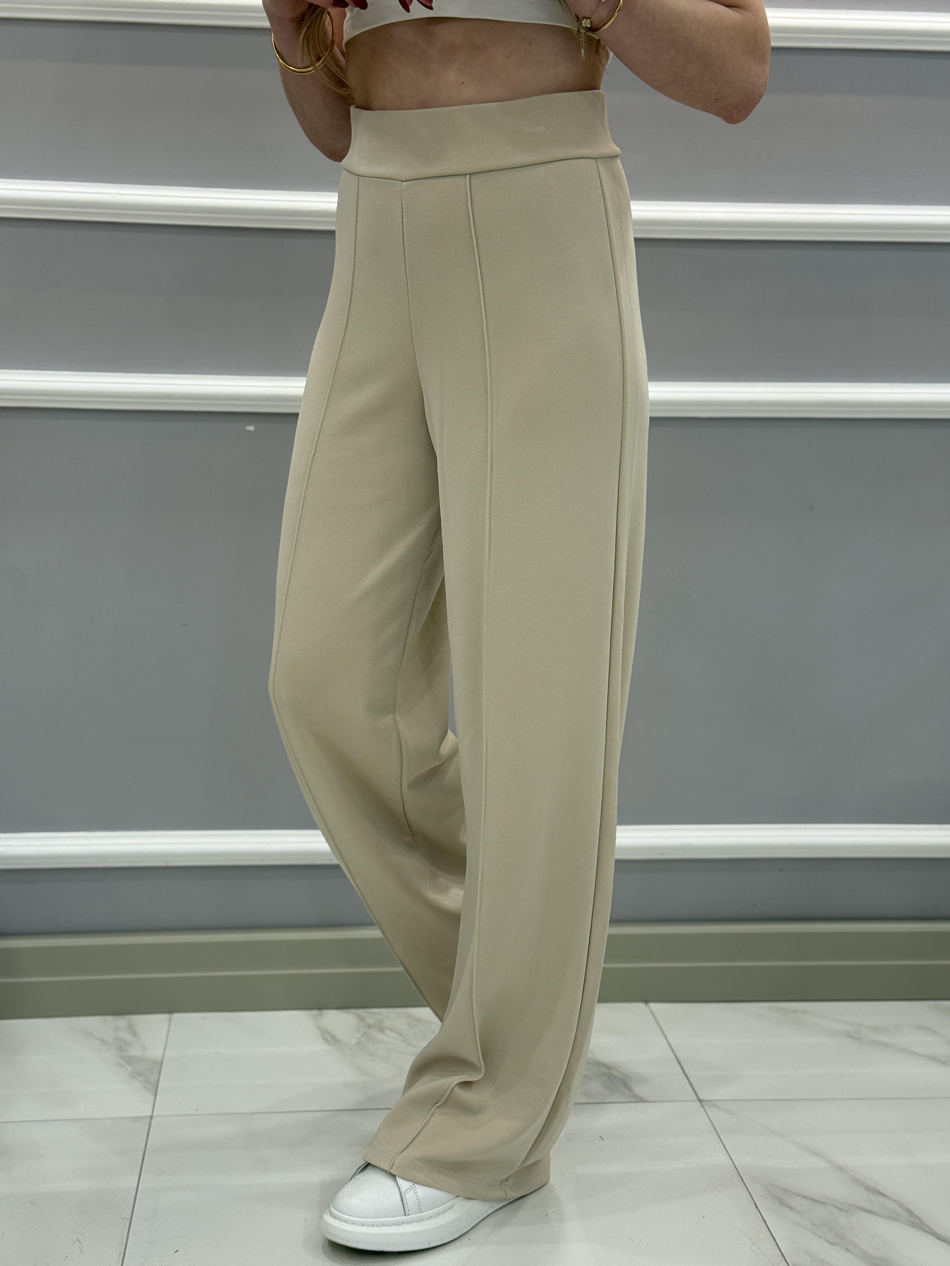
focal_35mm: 48
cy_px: 633
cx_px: 475
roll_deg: -2.1
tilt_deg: -7.9
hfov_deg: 30.3
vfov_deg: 39.7
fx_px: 1756
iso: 80
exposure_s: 1/100
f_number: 1.78
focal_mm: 6.76
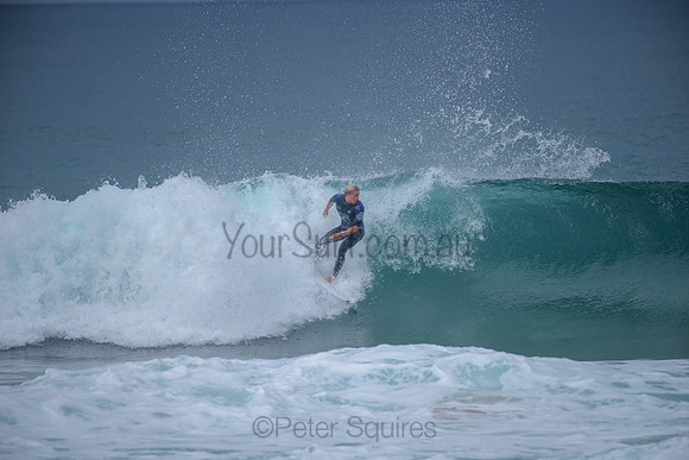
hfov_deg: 4.1
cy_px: 230
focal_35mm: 500
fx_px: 9571
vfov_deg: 2.8
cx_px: 344
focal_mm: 500
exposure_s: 1/2000
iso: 180
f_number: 5.6
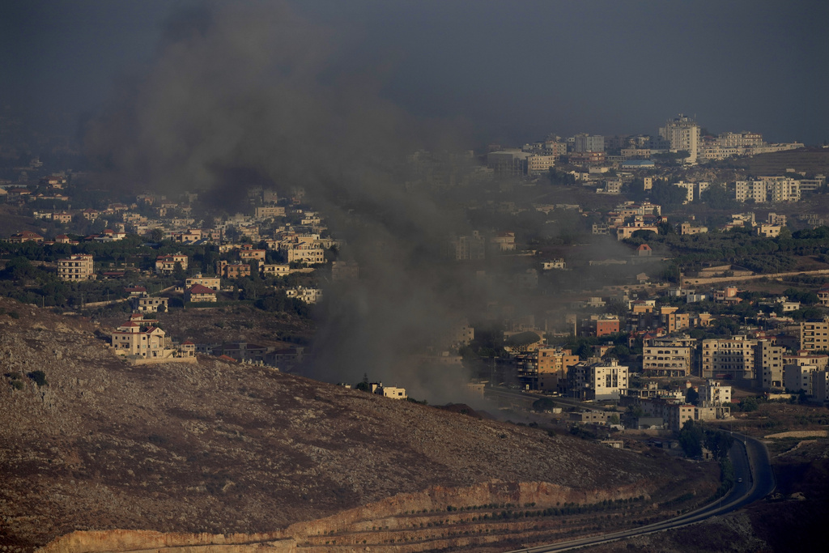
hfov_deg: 3.4
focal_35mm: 600
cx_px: 414
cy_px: 276
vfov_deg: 2.3
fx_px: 13818
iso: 320
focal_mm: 600
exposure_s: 1/1600
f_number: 6.3
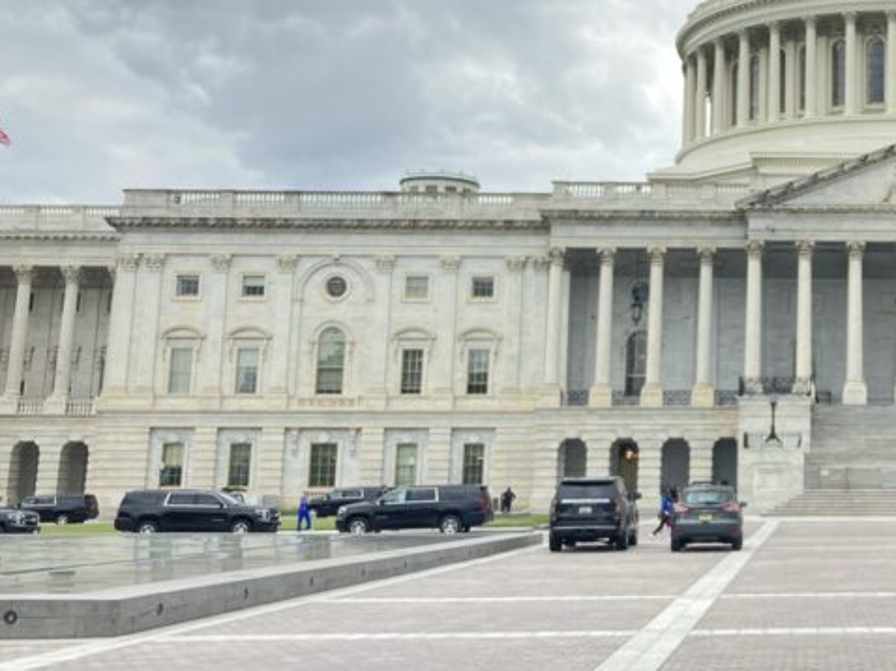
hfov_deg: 30.1
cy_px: 197
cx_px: 879
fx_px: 1552
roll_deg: -0.7
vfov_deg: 24.2
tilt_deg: +11.3
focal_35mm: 60
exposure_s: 1/489
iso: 20
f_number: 1.8
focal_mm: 3.99
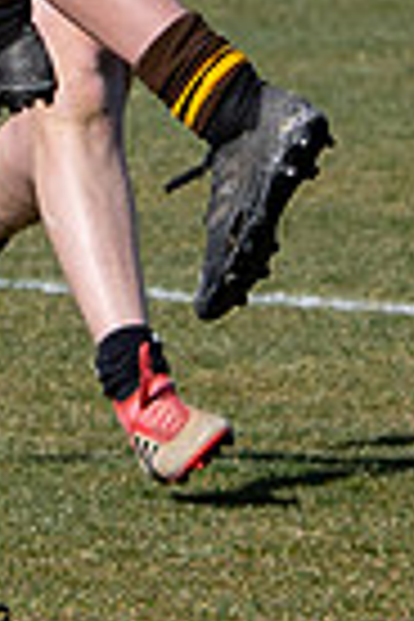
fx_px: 24338
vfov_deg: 1.5
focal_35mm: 1411
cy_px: -551
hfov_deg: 1.0
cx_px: 175
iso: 140
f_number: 4
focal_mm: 98
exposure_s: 1/2000
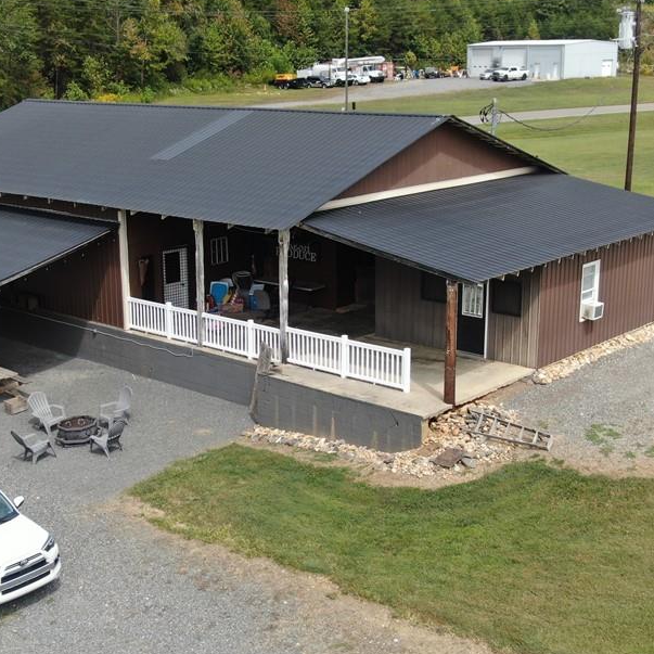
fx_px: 1154
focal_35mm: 54
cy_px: 331
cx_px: 280
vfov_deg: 31.6
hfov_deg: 31.6
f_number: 3.3
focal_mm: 6.08
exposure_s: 1/640
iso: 100
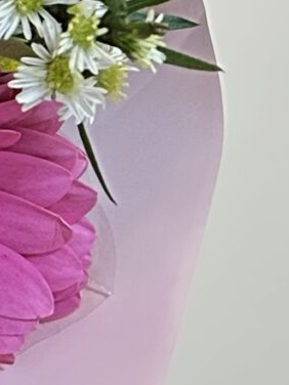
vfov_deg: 10.4
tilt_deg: -6.9
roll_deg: +1.7
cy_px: -347
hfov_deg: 7.5
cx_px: -534
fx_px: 1970
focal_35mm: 177
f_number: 1.5
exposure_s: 1/60
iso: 400
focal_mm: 5.7
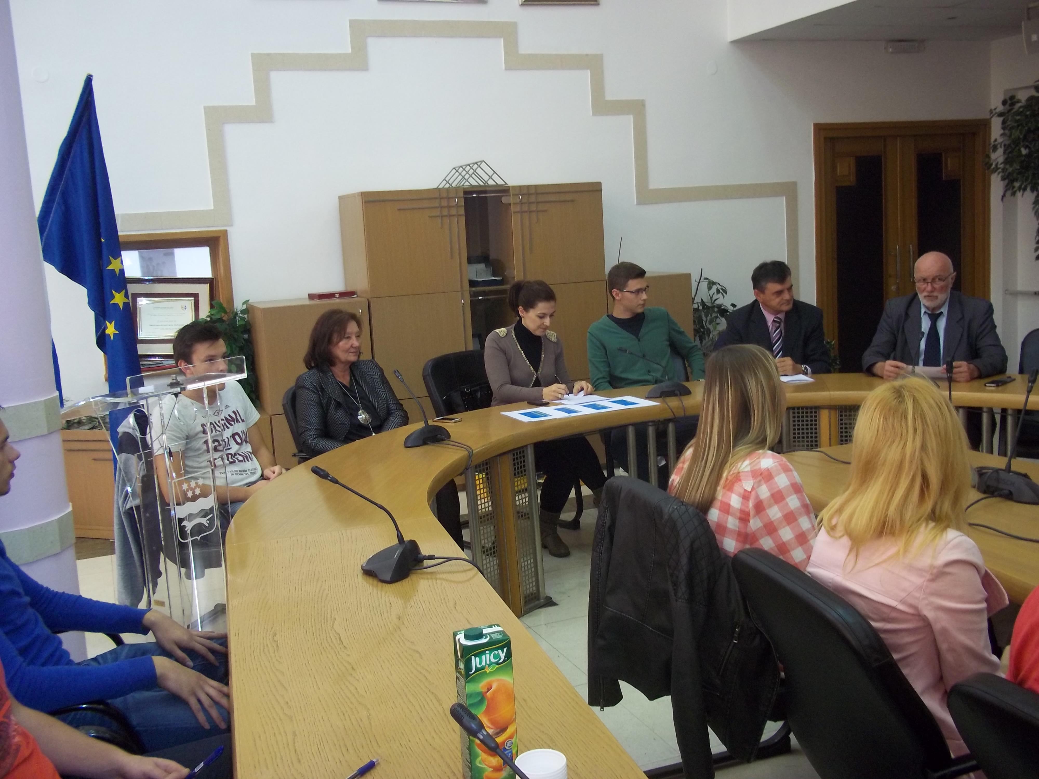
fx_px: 1081
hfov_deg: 51.4
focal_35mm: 36
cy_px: 390
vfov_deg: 39.7
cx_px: 520
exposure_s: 1/30
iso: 160
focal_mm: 6.5
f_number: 3.1
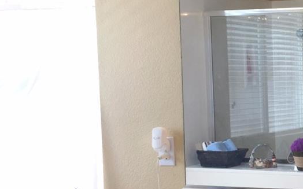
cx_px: 382
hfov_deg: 21.5
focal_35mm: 88
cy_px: 137
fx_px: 726
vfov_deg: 14.8
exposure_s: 1/60
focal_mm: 4.15
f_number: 2.2
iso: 32
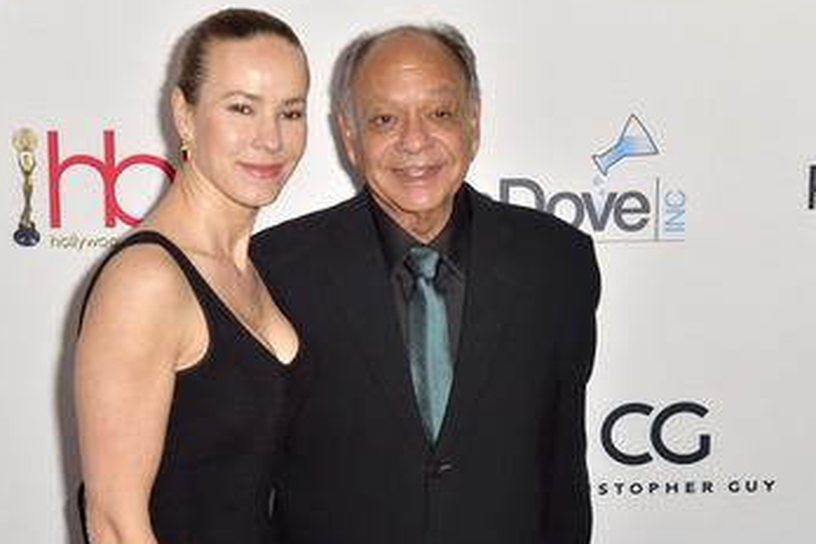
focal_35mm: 62
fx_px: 1405
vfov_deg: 21.9
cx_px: 349
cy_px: 319
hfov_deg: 32.3
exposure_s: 1/250
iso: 400
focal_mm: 48
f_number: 6.3
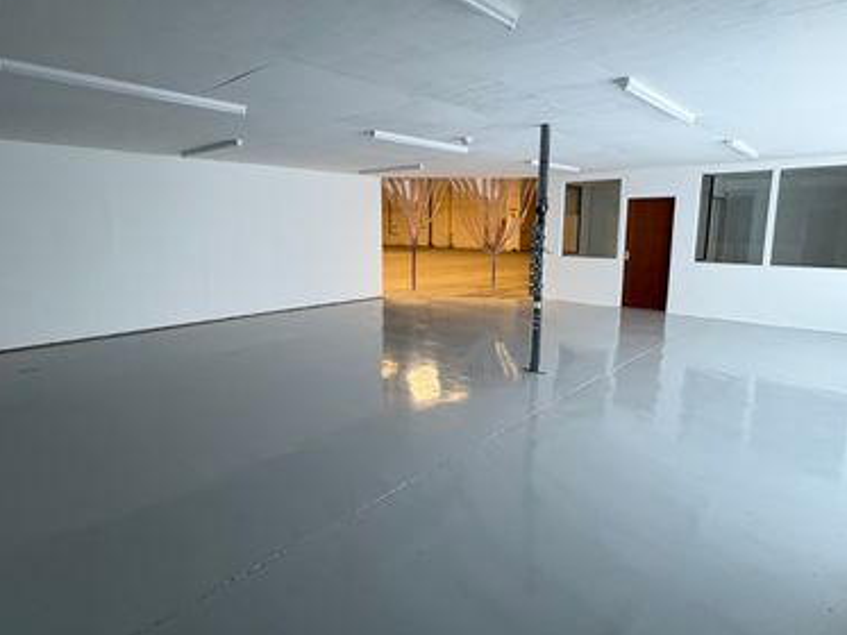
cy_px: 304
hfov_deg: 98.1
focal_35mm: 15
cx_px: 413
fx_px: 367
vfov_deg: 81.7
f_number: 2.2
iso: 160
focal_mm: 2.22
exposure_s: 1/50
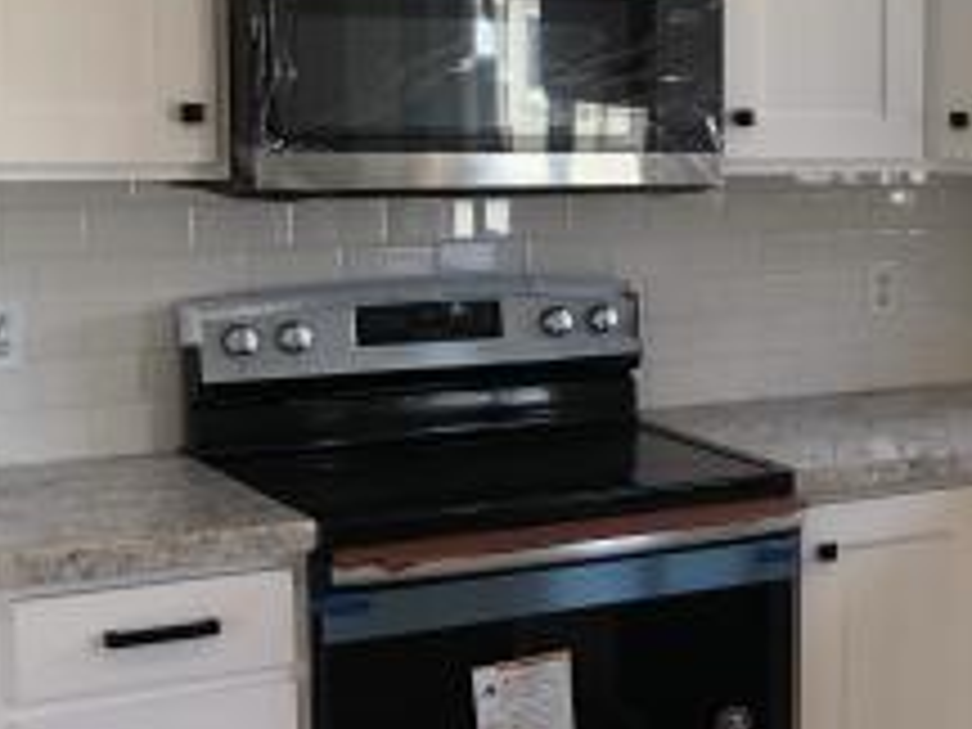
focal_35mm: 83
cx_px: 1269
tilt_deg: -8.3
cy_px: 374
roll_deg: -1.8
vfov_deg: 17.8
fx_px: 2331
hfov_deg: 21.3
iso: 40
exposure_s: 1/120
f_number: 1.8
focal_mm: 4
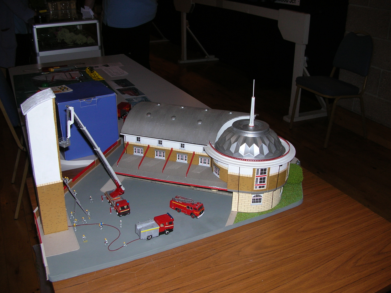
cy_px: 146
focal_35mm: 35
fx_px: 395
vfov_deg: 40.6
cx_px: 196
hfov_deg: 52.7
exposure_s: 1/60.1
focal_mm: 5.8
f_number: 2.8
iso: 50
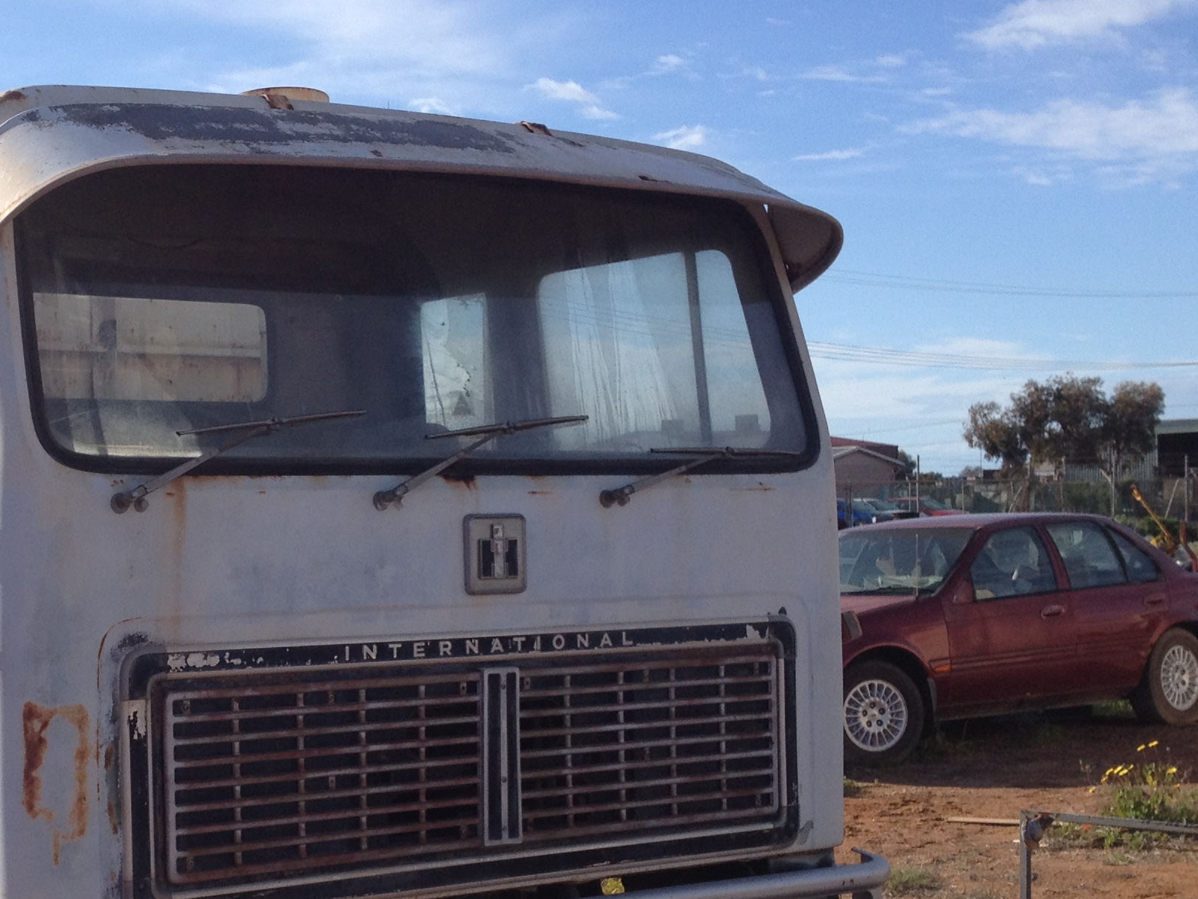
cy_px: 612
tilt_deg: -4.6
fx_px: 2457
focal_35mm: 71
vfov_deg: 20.6
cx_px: 235
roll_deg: +0.5
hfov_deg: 26.9
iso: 50
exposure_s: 1/1623
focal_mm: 4.28
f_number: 2.4
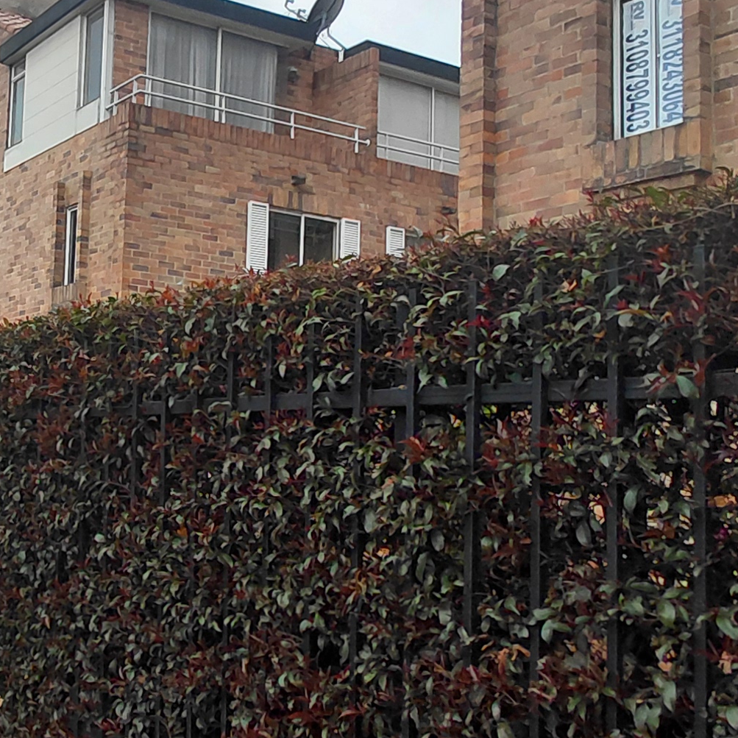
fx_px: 1110
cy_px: 381
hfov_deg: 35.4
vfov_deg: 36.8
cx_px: 128
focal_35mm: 46
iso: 40
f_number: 2.2
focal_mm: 1.64
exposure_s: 1/550
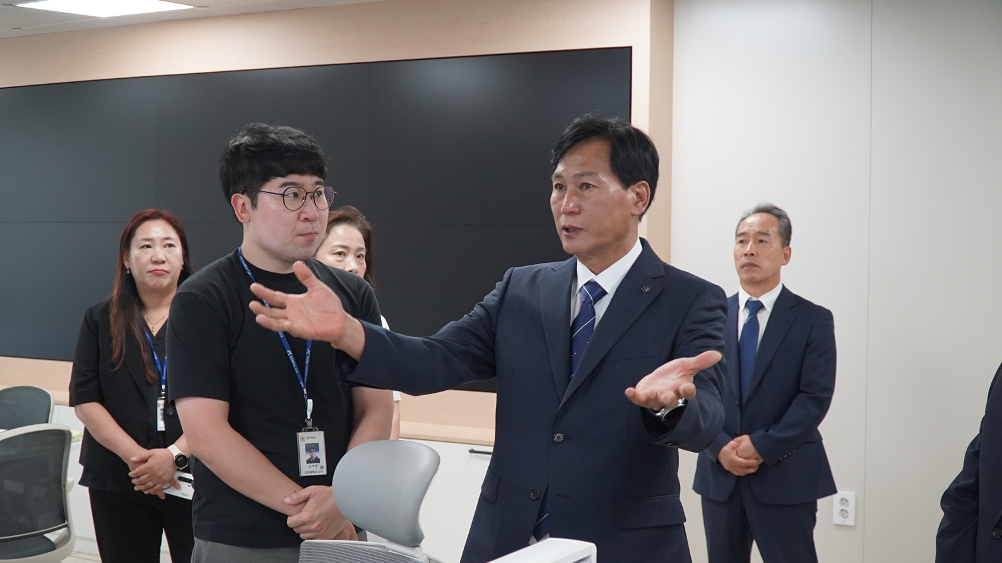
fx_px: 1275
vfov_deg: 24.9
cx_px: 496
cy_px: 317
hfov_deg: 42.9
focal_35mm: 48
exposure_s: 1/160
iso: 1250
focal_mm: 30
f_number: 4
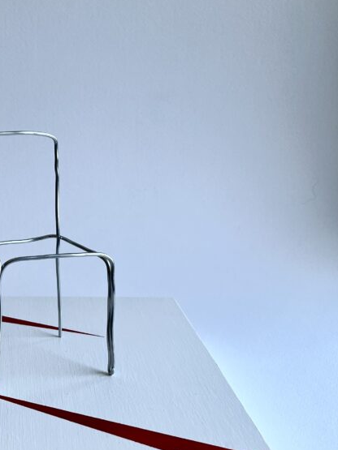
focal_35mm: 48
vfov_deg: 39.6
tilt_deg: -17.7
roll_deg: -0.7
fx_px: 625
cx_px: 32
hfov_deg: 29.0
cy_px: 254
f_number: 1.6
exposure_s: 1/508
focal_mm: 5.1
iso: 50
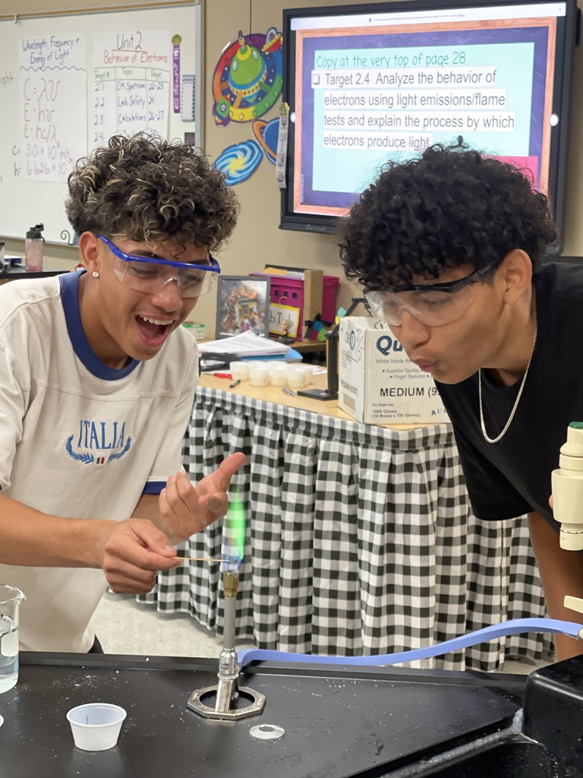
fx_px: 1437
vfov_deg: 30.3
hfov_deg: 22.9
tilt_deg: -9.4
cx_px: 292
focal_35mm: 64
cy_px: 389
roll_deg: -2.3
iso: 400
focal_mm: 7.5
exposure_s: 1/24
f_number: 2.2
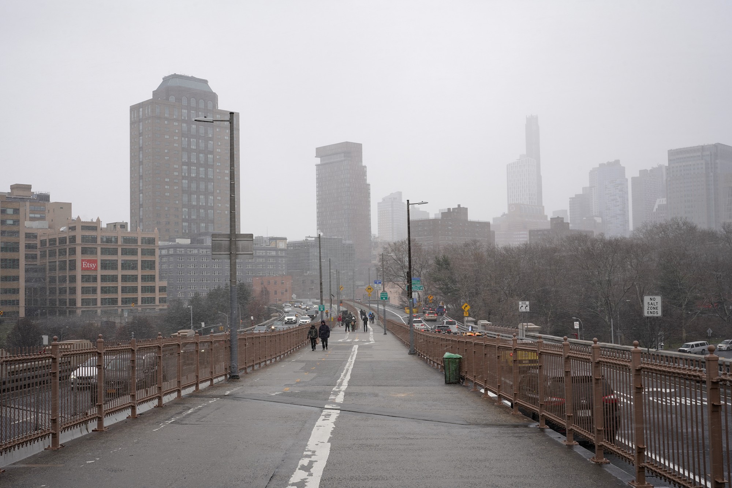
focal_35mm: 40
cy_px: 244
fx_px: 813
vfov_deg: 33.4
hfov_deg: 48.5
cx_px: 366
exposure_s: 1/125
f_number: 11
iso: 320
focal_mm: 40
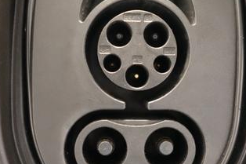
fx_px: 376
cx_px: 151
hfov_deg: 36.1
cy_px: 83
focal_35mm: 55
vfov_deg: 24.6
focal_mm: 27
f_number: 2.8
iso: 12800
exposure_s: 1/160
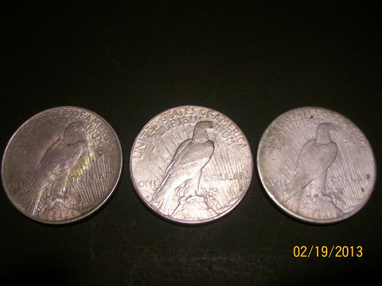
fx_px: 386
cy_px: 143
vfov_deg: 40.7
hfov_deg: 52.6
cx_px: 191
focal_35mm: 35
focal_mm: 5.8
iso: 130
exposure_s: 1/32
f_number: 2.8
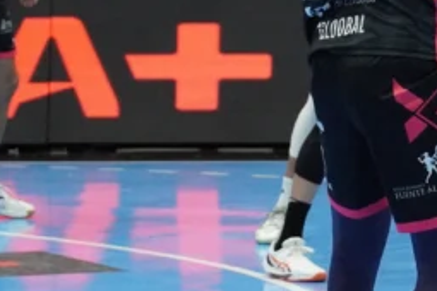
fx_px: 4285
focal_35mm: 353
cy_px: 62
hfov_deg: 5.8
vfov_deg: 3.9
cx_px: 451
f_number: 5.6
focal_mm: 78
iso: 6400
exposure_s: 1/800
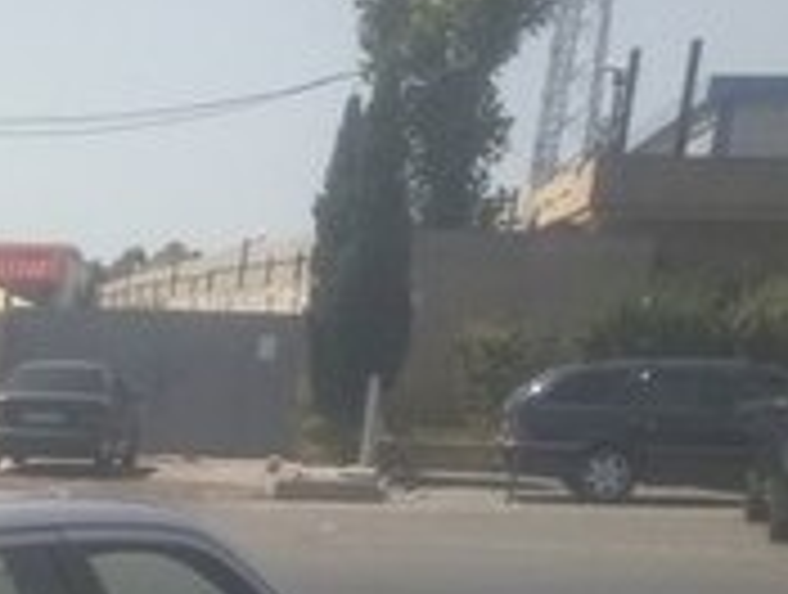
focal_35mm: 79
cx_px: -554
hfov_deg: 19.6
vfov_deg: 16.7
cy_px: 943
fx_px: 1802
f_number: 2
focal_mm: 3.57
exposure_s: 1/1100
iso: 100
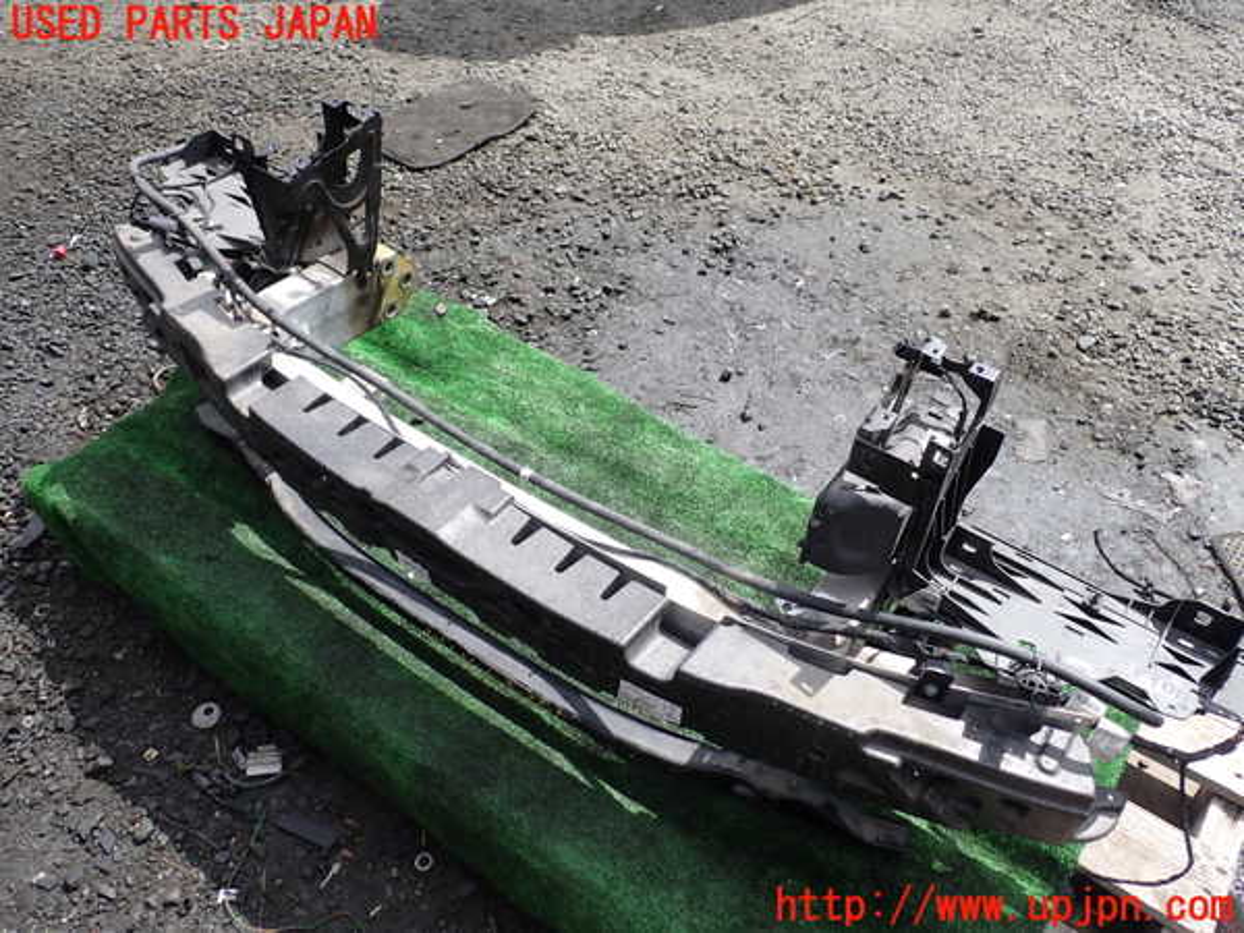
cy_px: 466
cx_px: 622
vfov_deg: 46.8
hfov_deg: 60.0
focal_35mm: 30
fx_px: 1078
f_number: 3.2
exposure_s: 1/800
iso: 100
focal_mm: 5.4
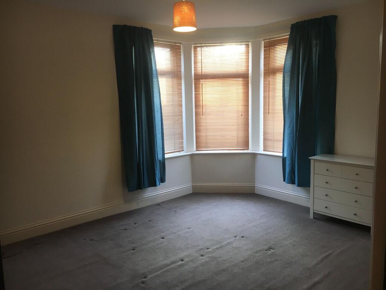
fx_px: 323
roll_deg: +1.3
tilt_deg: -7.7
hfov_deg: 61.7
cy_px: 145
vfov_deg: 48.2
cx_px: 193
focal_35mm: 29
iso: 64
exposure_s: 1/33
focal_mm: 4.15
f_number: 2.2
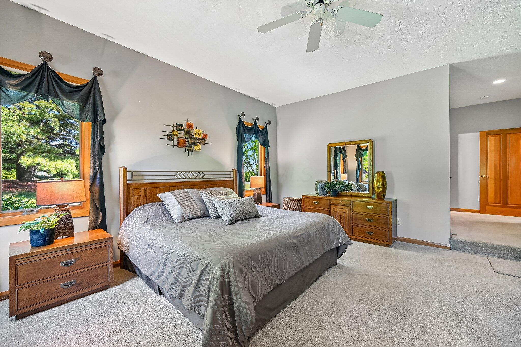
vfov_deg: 81.2
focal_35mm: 14
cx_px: 260
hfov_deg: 104.3
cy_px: 174
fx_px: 203
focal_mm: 14
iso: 400
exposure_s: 1/6
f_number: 4.8
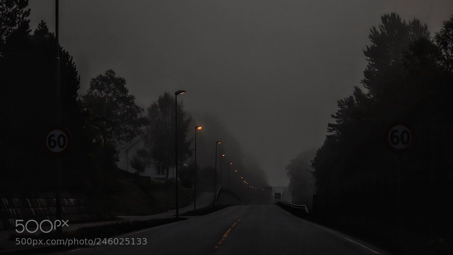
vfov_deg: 12.7
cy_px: 112
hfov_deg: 22.5
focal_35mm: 95
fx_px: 1141
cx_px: 226
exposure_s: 1/1250
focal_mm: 56
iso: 100
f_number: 4
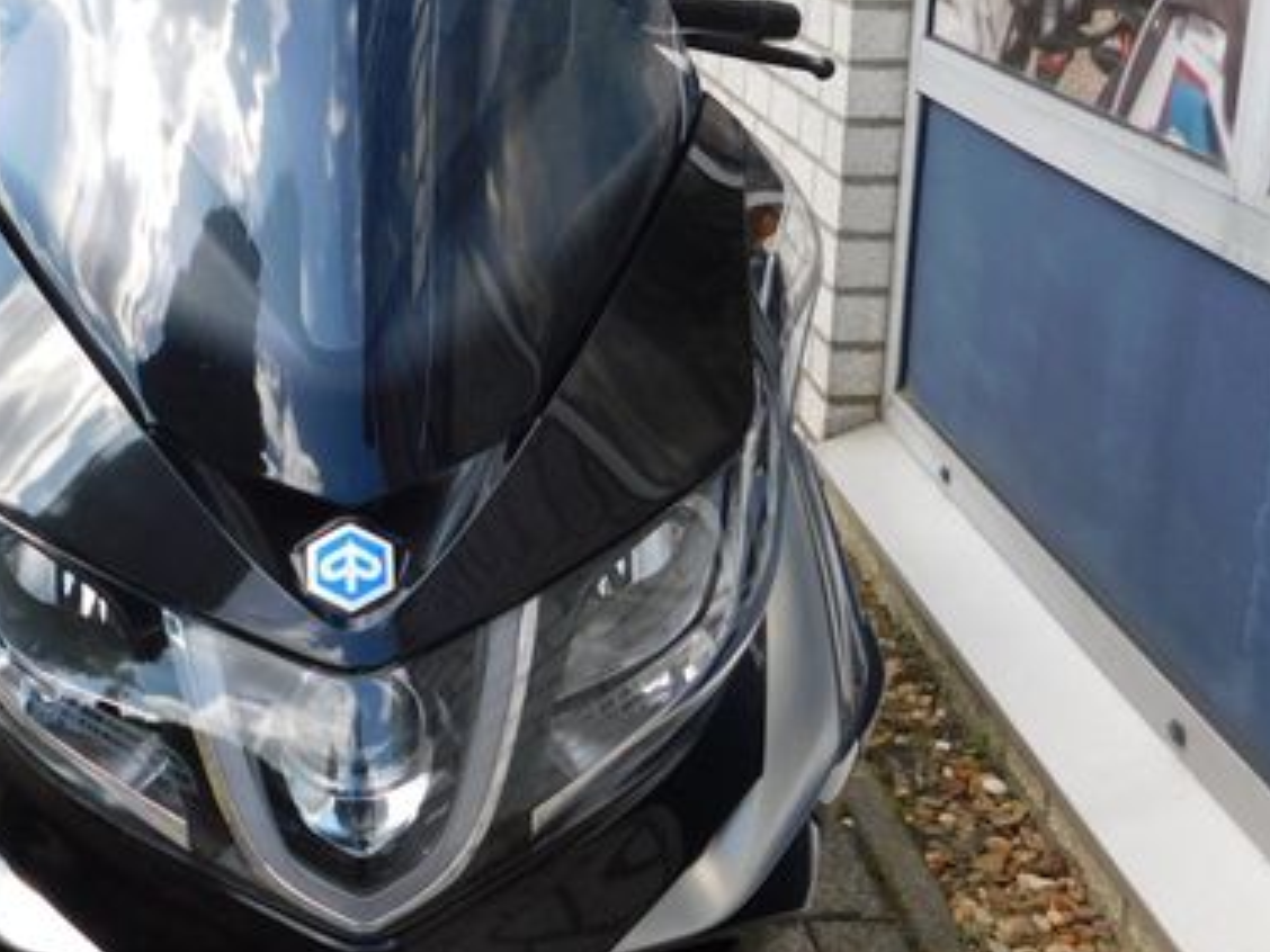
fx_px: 1871
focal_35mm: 51
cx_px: 253
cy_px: 314
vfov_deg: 28.4
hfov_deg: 36.2
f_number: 3.2
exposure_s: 1/400
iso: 125
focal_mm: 5.3
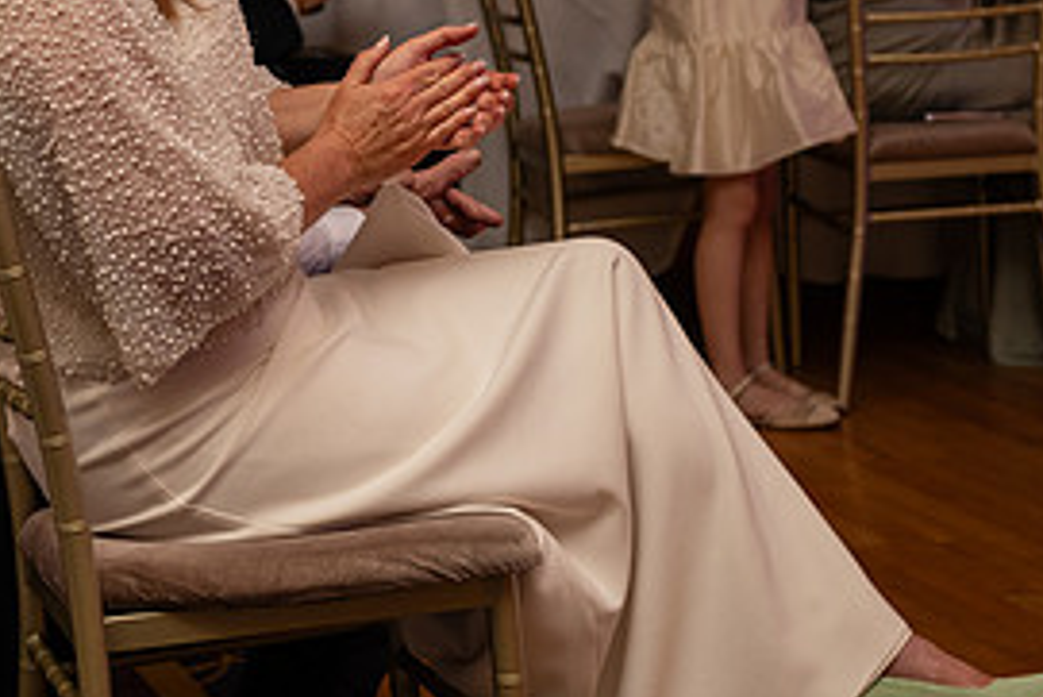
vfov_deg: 12.6
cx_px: 112
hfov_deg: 18.8
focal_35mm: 107
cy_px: -29
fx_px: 3102
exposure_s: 1/160
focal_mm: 50
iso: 500
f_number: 3.5
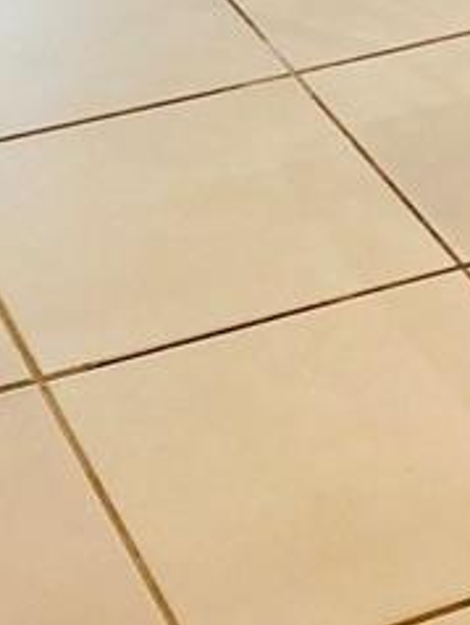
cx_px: 551
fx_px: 2367
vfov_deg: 13.1
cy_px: -614
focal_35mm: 131
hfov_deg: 11.1
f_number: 1.8
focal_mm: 4.25
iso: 125
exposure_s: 1/120
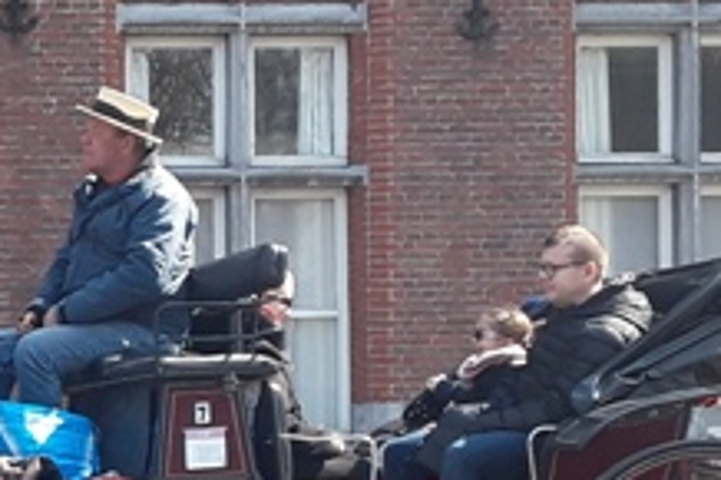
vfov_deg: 12.5
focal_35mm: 109
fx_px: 2181
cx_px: -79
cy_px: 338
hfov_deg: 18.1
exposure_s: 1/222
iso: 40
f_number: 1.9
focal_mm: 2.9
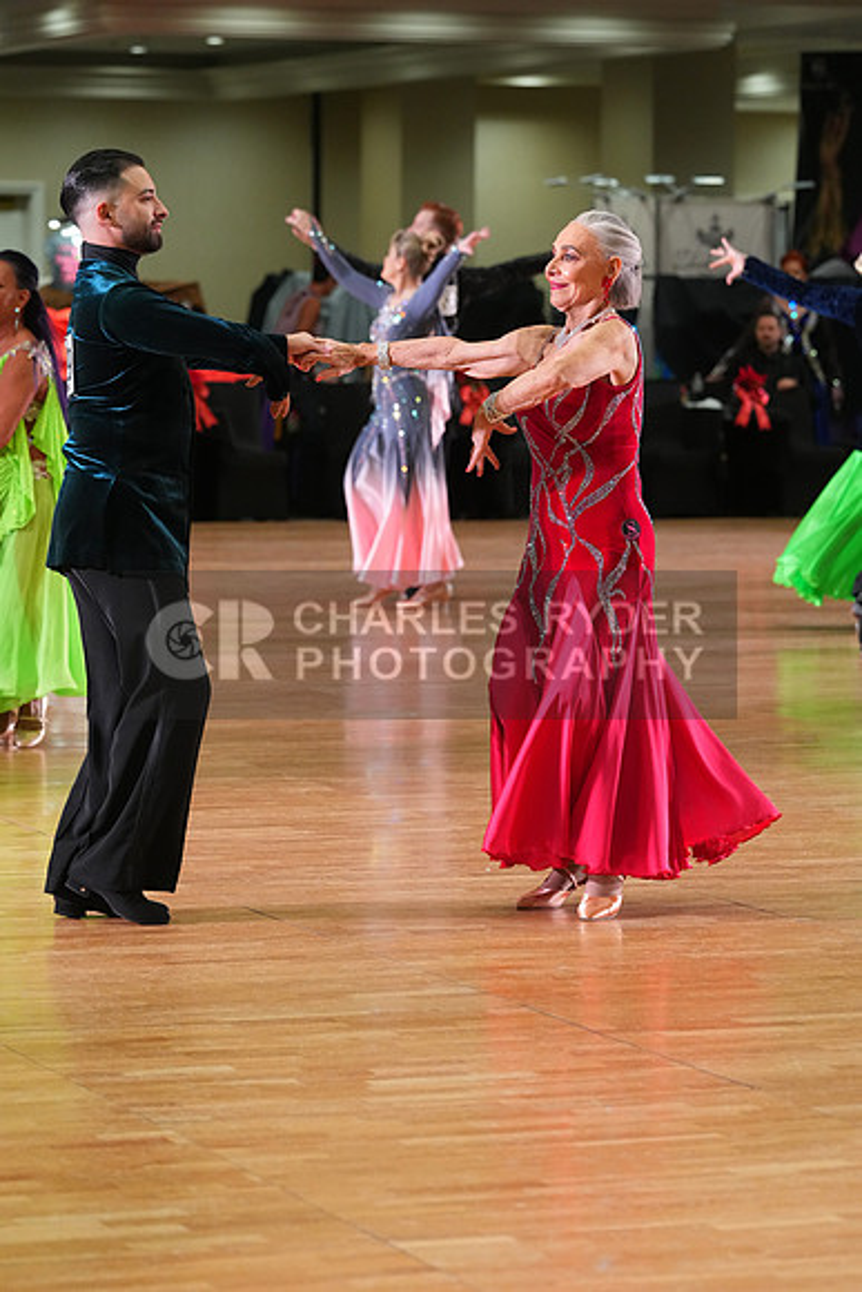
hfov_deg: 10.2
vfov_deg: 15.2
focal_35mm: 135
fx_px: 4845
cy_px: 646
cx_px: 431
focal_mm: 135
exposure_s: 1/200
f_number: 5
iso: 3200
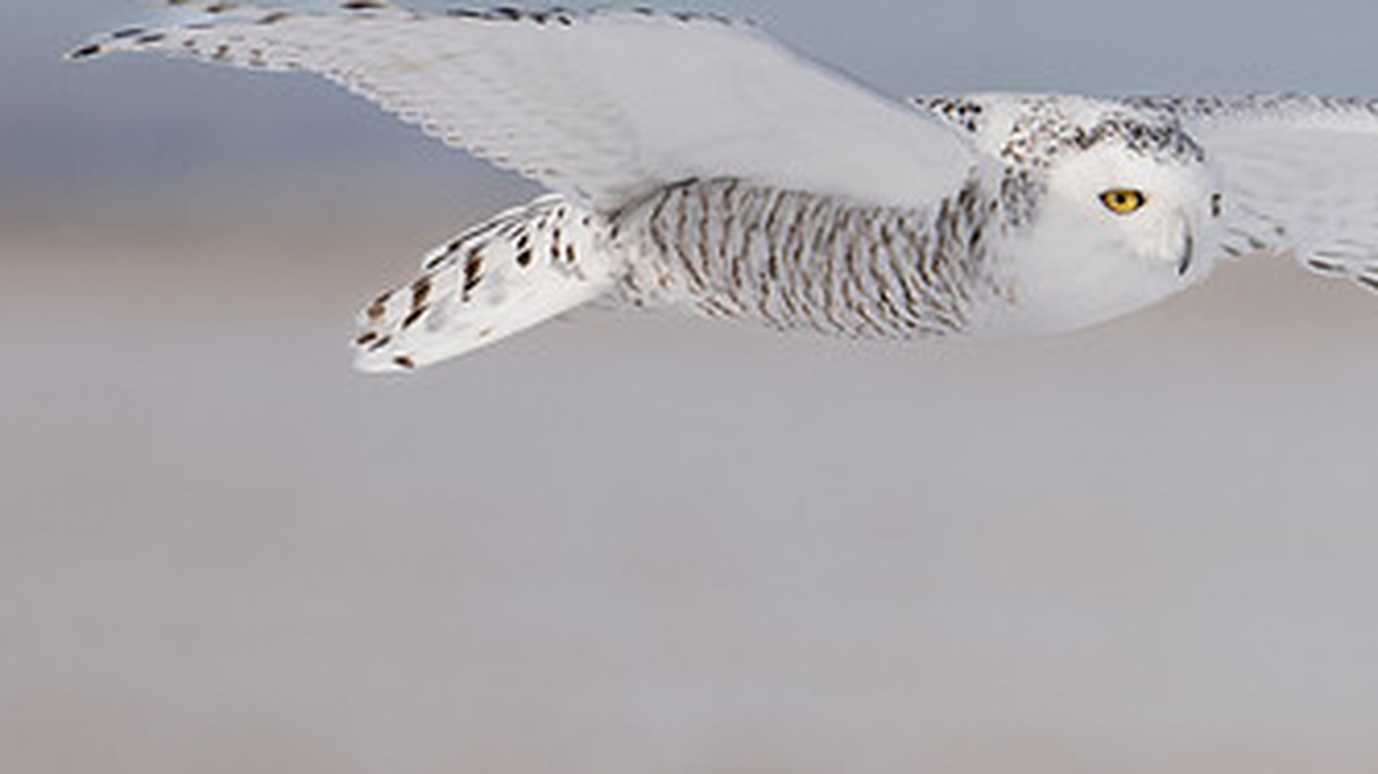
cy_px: 799
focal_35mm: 1905
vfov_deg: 0.6
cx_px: 970
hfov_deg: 1.1
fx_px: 69579
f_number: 4.5
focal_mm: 400
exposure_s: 1/2500
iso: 500
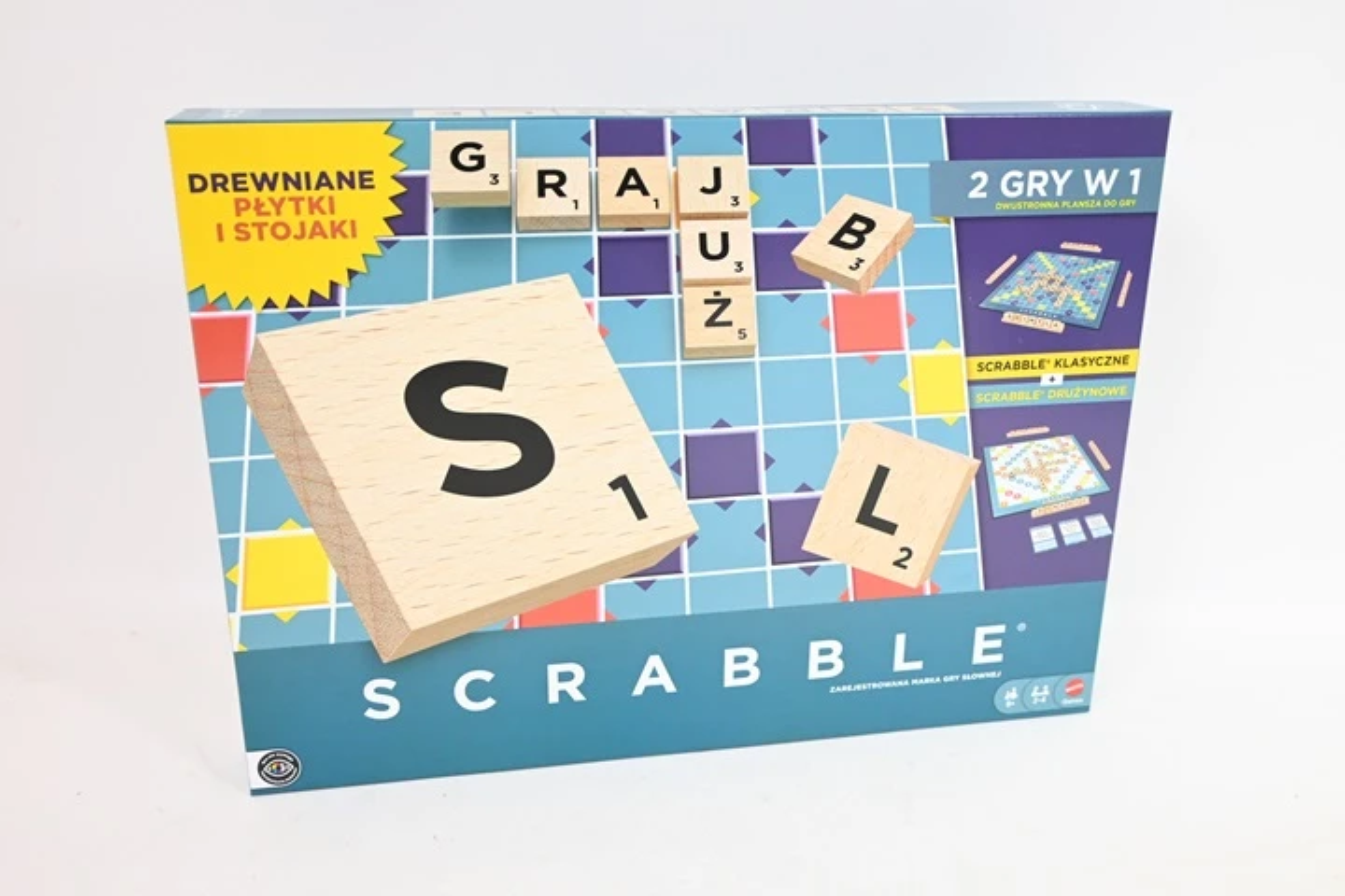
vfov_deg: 39.1
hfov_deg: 56.1
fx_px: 1261
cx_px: 672
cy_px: 448
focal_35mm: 34
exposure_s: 1/125
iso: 450
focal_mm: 22.5
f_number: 4
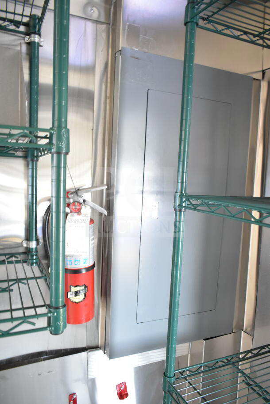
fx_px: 303
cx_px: 135
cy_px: 202
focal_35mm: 27
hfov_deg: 48.0
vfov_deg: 67.4
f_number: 3.5
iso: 1600
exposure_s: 1/30
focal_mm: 18
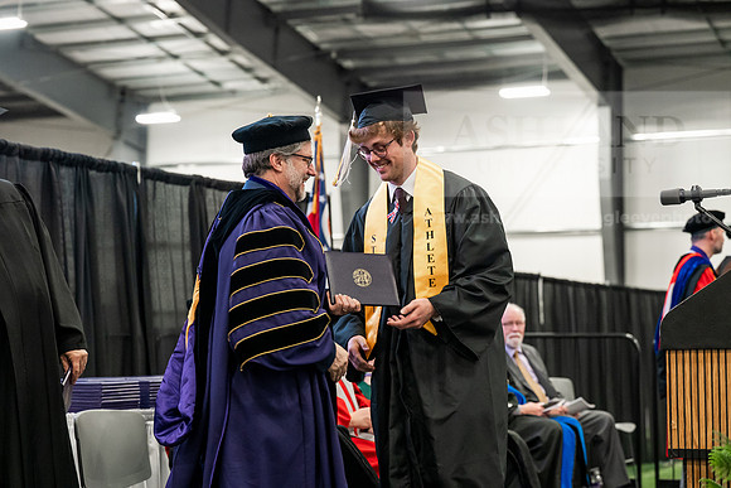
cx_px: 366
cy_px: 244
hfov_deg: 26.0
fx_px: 1584
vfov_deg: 17.5
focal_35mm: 78
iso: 4000
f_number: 4
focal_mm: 78
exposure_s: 1/200
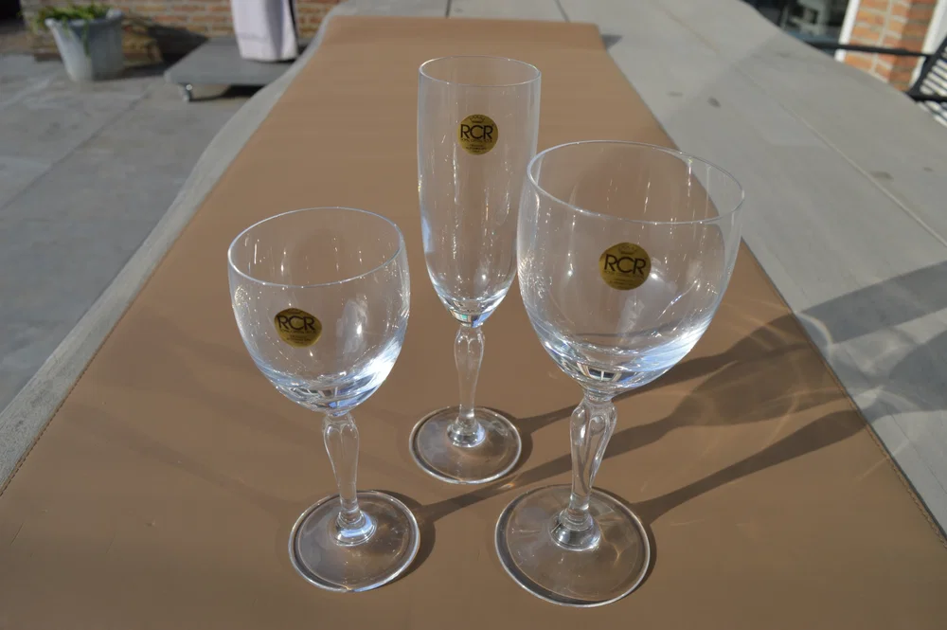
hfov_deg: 67.4
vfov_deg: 47.9
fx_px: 710
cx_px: 474
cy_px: 315
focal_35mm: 27
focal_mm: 18
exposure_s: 1/400
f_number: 9
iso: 100
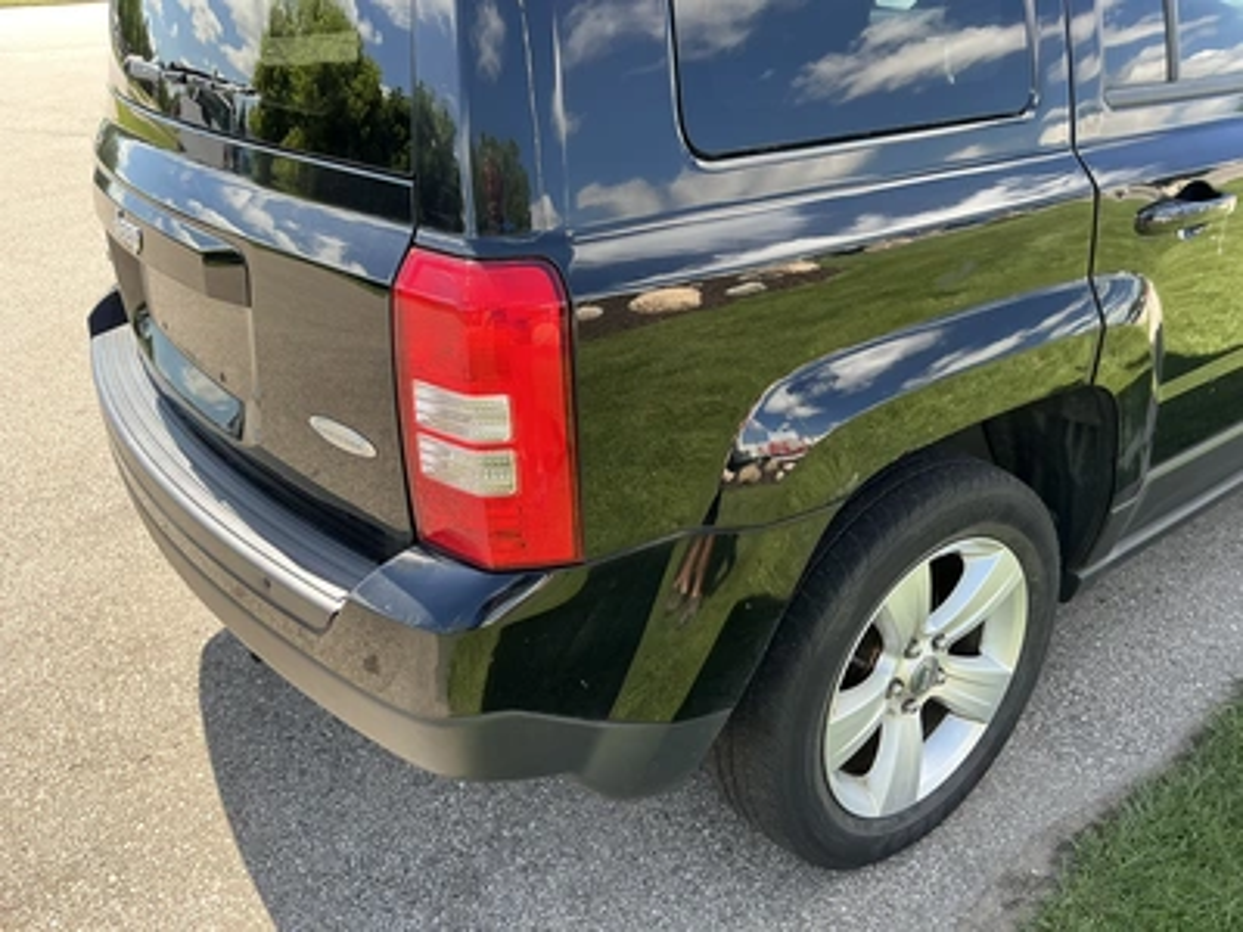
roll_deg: +1.7
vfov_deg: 49.7
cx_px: 622
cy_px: 466
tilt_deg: -25.4
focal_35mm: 28
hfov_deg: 63.4
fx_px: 1005
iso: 25
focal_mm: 3
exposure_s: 1/215
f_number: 1.8
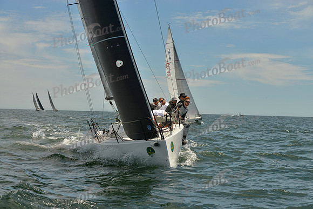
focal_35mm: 70
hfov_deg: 28.8
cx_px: 156
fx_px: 609
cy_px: 104
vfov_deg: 19.5
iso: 280
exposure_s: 1/1600
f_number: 9
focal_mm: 70
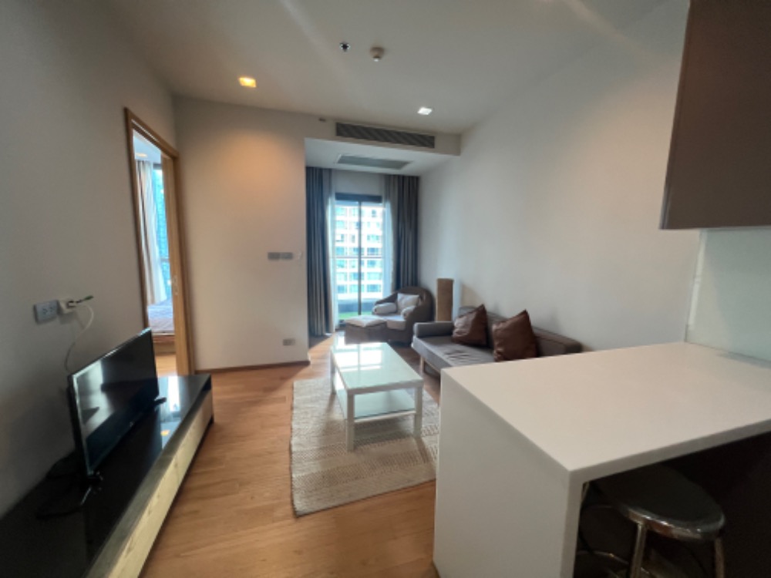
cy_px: 289
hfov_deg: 106.2
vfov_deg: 89.9
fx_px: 290
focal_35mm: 13
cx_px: 386
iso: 125
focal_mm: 1.57
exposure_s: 1/50
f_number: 1.8
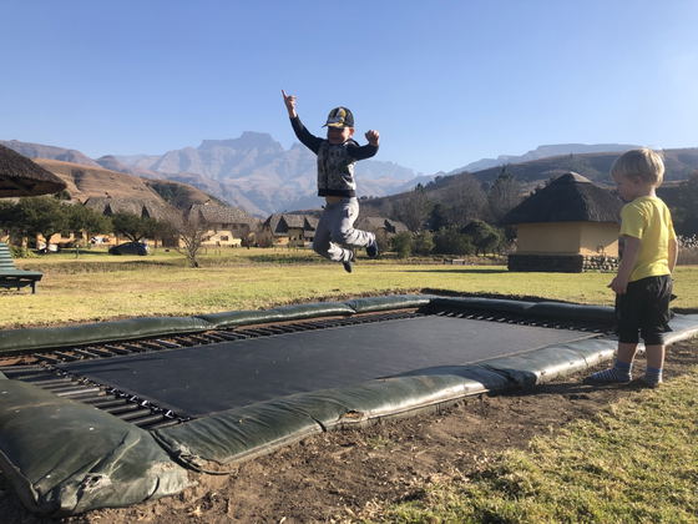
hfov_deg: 63.4
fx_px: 565
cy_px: 262
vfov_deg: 49.7
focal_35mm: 28
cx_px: 349
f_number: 1.8
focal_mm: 3.99
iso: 20
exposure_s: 1/1412
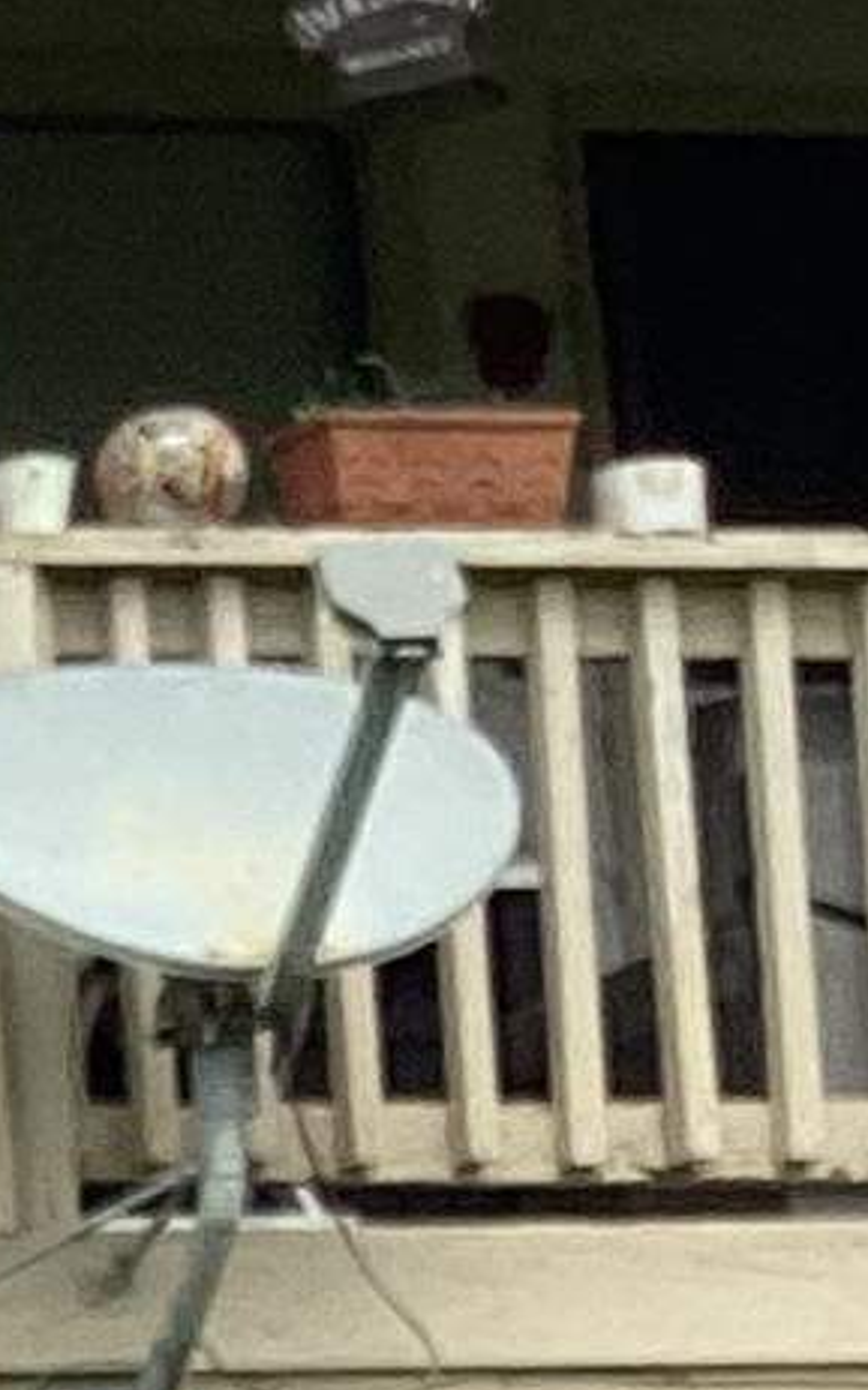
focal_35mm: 218
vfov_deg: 9.5
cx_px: -2439
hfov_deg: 5.4
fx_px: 8259
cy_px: 1531
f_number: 2.4
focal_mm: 3.3
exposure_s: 1/734
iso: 25
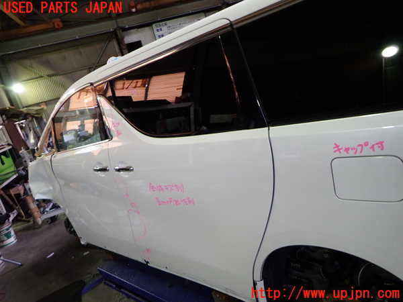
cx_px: 202
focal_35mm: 25
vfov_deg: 54.9
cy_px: 151
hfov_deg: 69.4
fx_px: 291
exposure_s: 1/40
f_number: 2
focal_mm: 4.5
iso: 200
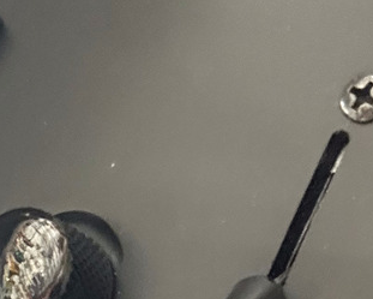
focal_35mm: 113
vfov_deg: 12.5
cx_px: 56
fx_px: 1248
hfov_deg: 16.8
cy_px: 527
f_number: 1.9
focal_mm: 2.69
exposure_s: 1/30
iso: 500
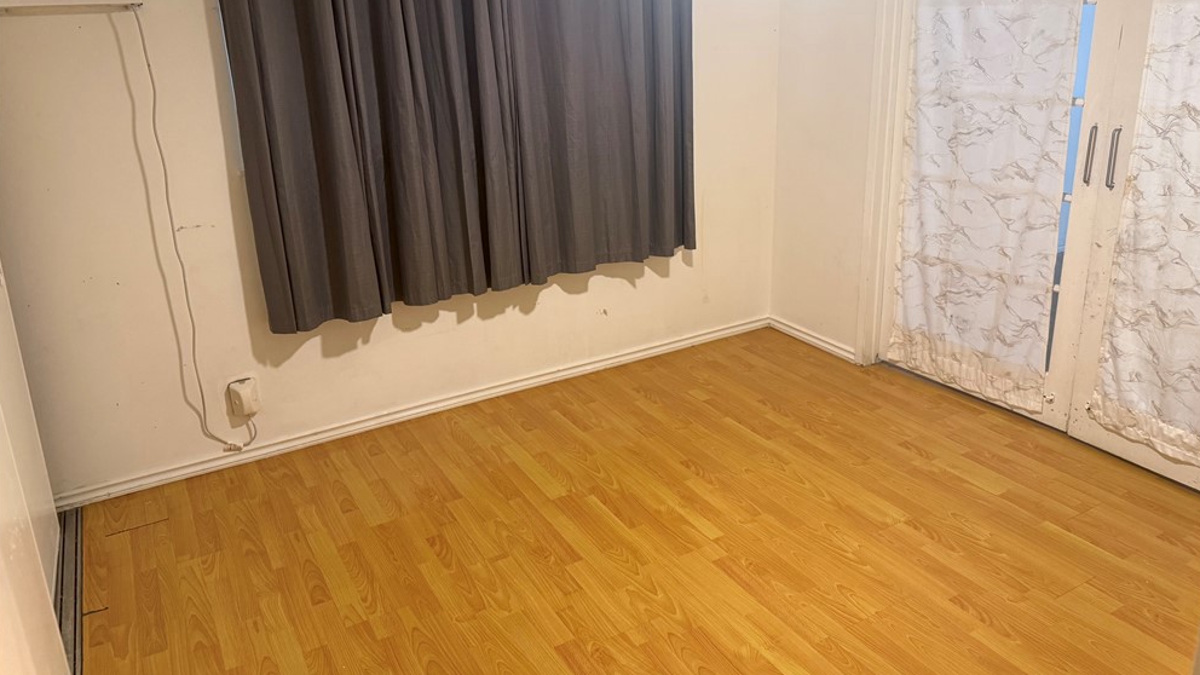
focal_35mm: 27
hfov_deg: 69.9
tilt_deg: -17.6
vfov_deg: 42.8
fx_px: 859
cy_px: 285
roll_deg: +1.9
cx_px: 613
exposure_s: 1/60
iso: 250
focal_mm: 6.76
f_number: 1.78
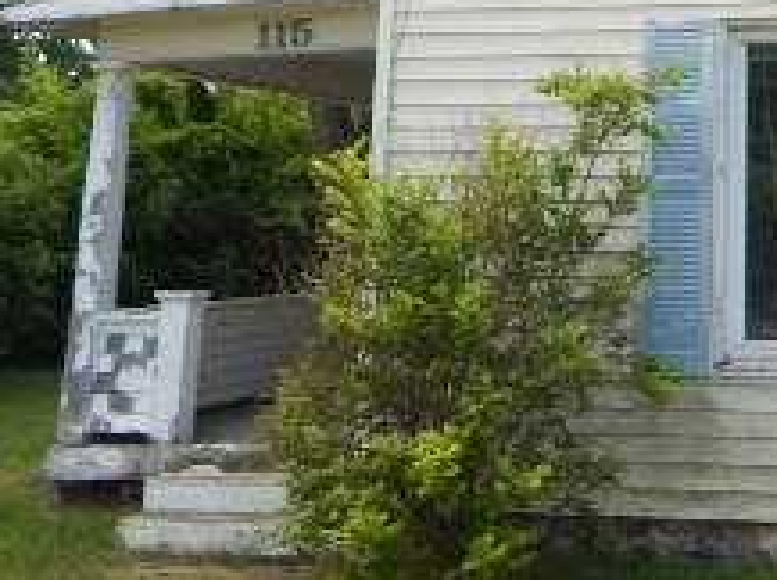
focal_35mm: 65
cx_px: 798
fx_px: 1457
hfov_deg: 27.9
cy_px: -104
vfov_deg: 21.1
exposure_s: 1/500
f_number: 3
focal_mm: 4
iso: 125
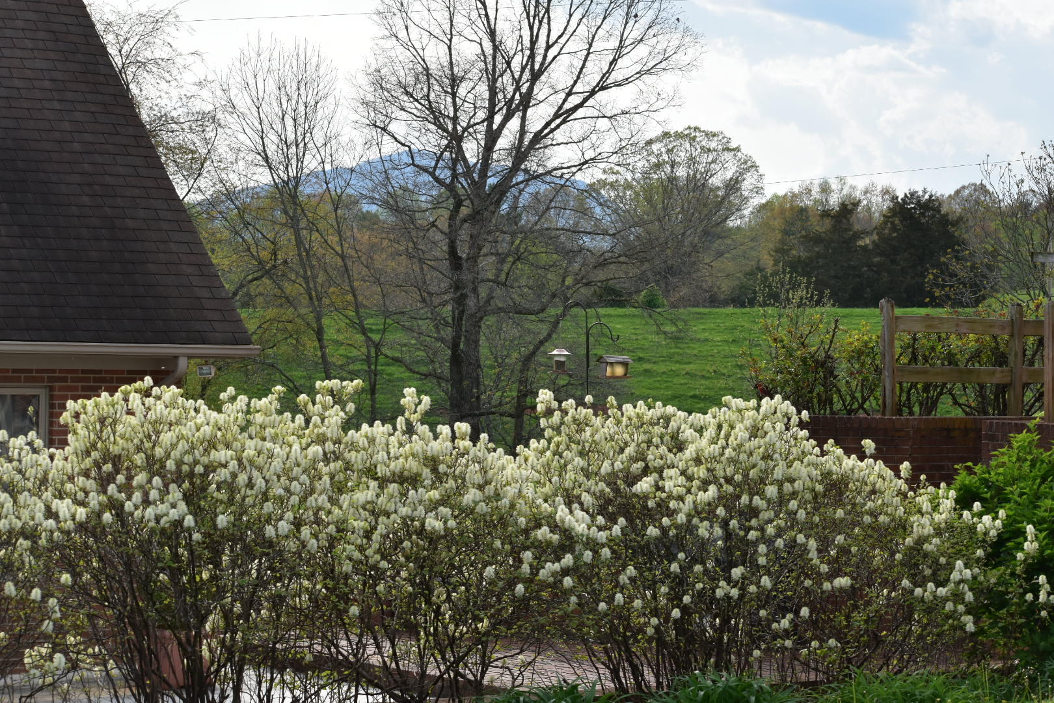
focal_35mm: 105
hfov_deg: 19.5
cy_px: 352
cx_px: 527
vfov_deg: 13.0
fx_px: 3074
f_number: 10
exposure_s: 1/320
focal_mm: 70
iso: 400
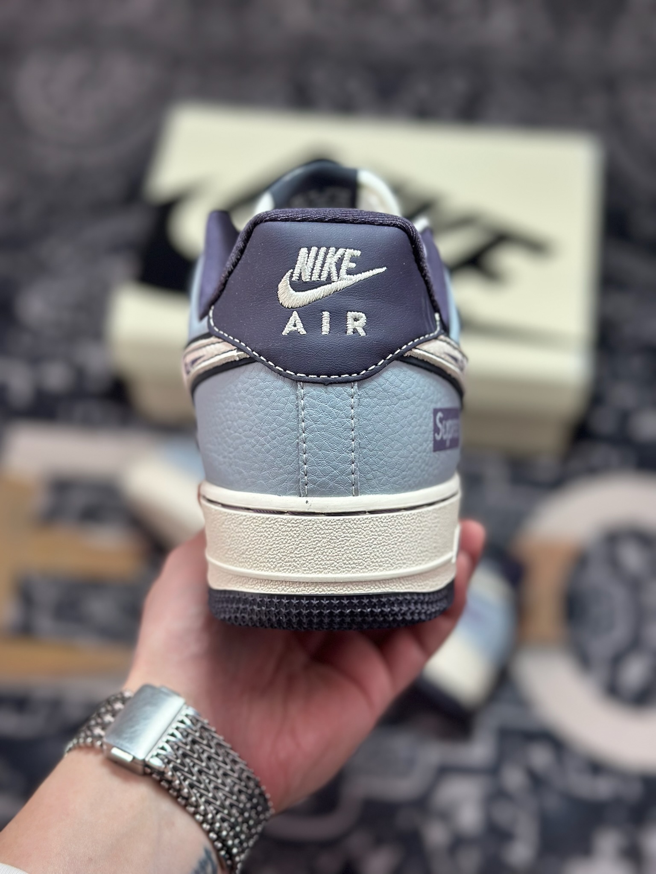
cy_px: 437
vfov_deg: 39.7
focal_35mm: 48
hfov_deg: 30.3
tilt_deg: -57.9
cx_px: 328
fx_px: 1213
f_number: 1.78
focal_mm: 6.86
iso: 80
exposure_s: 1/944
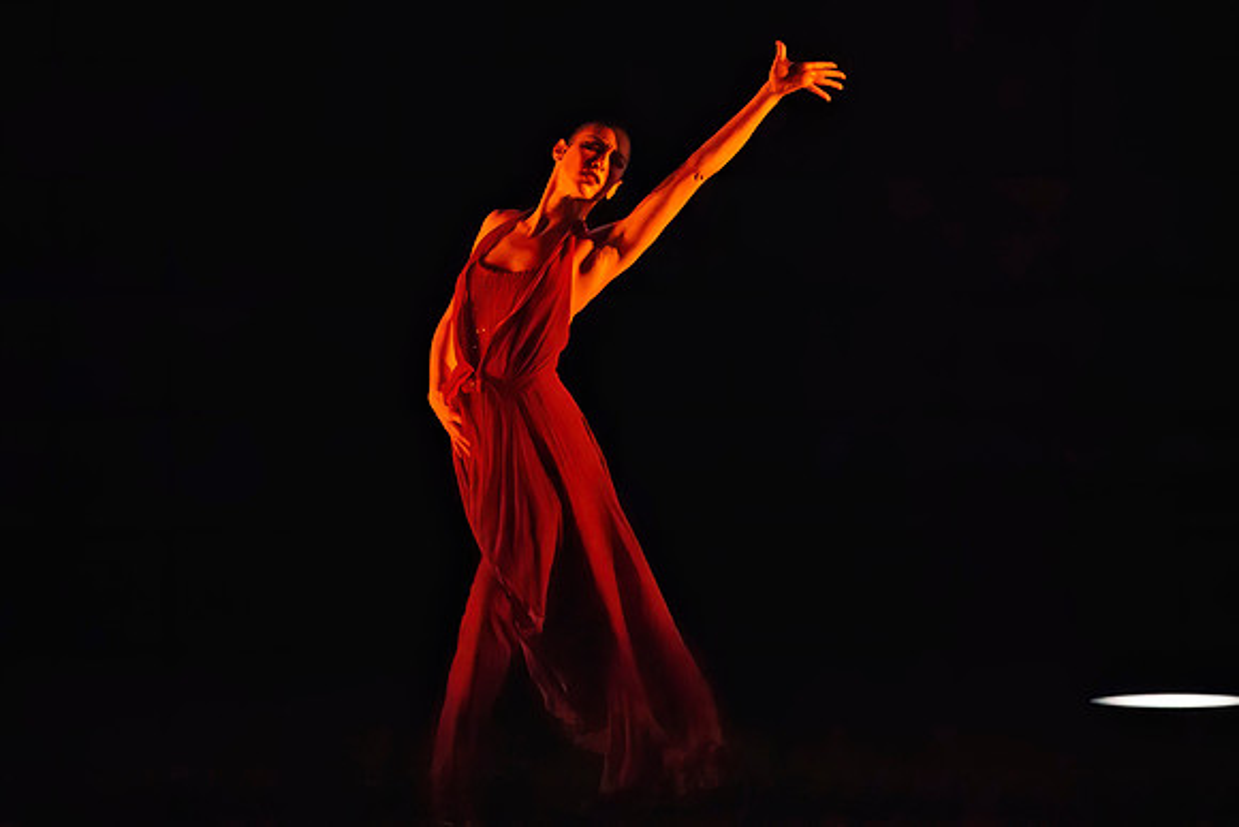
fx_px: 15302
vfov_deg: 3.1
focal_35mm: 445
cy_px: 314
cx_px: 620
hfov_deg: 4.6
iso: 25600
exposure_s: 1/400
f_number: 5.6
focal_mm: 358
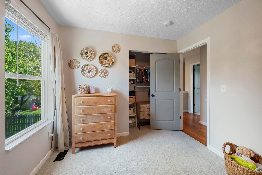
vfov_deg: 85.5
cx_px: 131
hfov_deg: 108.3
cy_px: 88
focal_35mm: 13
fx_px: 95
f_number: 9
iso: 640
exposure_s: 1/15
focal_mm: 13
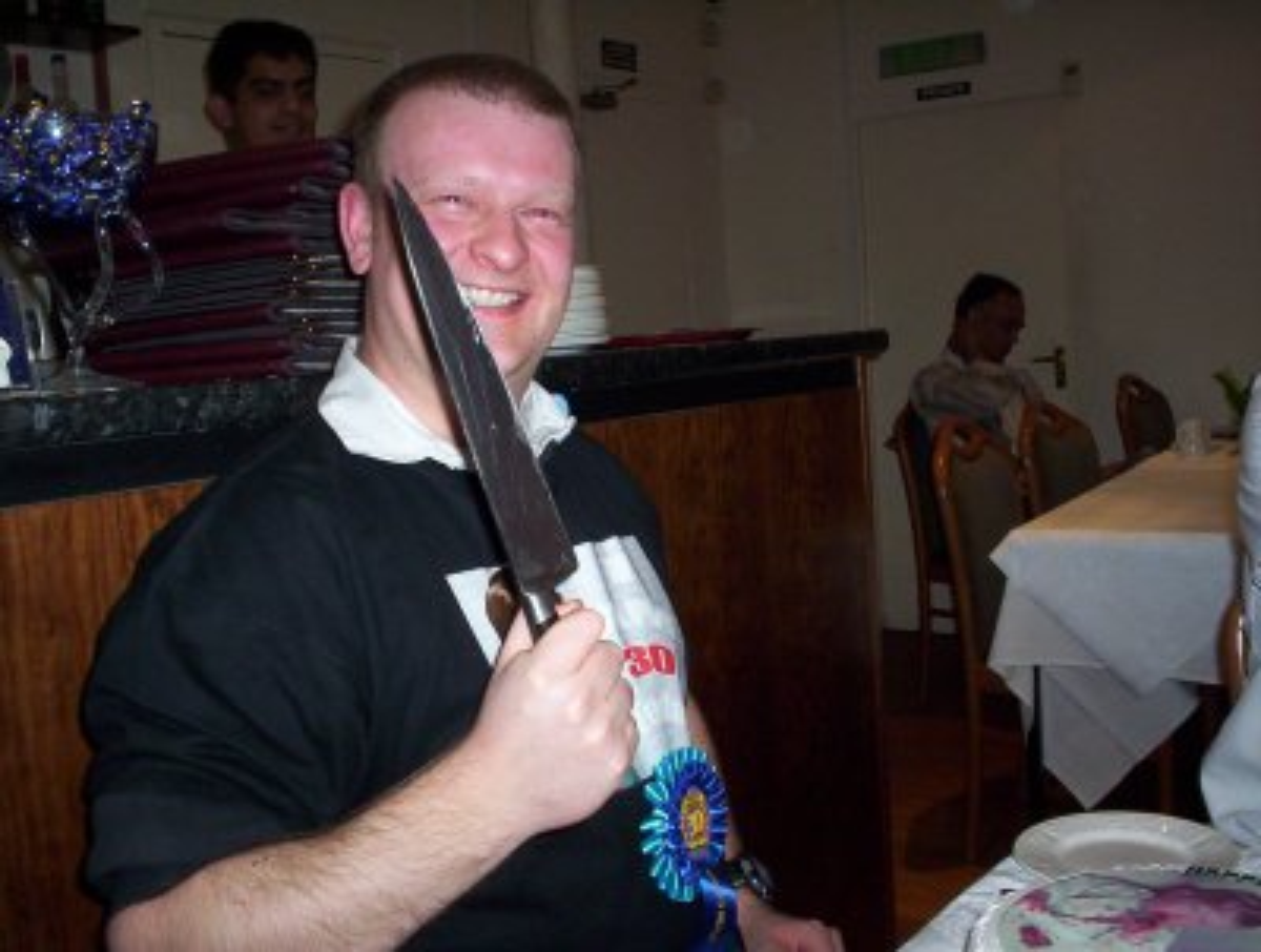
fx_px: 1388
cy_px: 476
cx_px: 630
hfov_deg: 48.9
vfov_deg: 37.9
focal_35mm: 38
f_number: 4.5
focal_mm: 4.99
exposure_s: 1/60
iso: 140
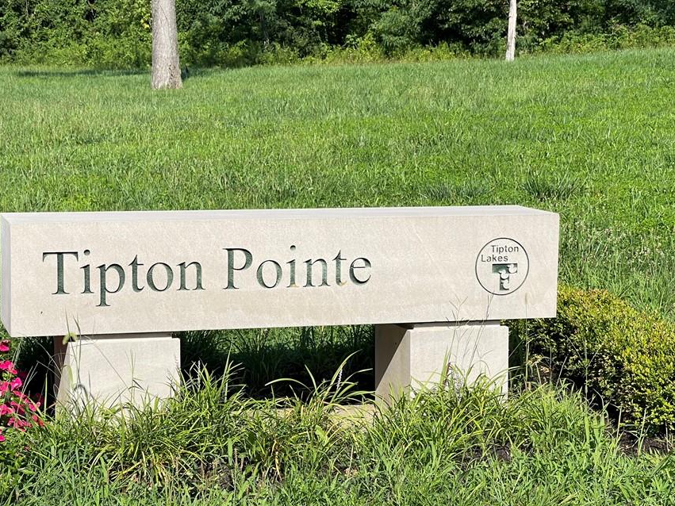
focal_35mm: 77
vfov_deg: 19.1
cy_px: 279
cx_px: 290
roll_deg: -0.7
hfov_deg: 25.3
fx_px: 1501
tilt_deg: -9.0
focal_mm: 7.5
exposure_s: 1/1325
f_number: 2.2
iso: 20
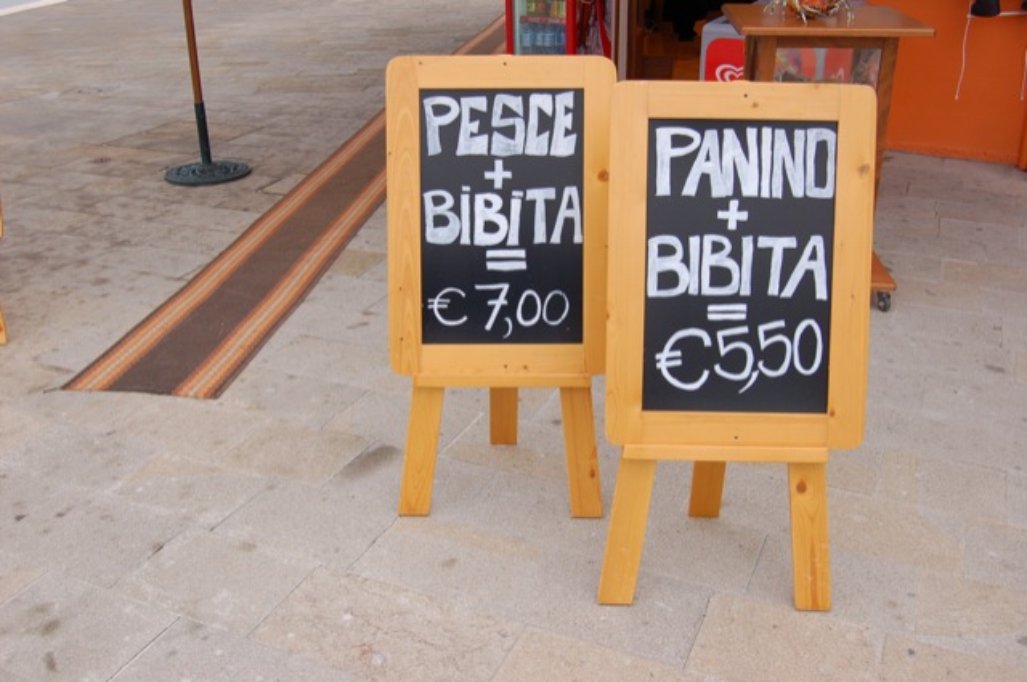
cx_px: 514
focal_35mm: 34
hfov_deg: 55.2
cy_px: 341
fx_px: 983
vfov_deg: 38.3
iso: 200
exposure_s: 1/125
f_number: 5.6
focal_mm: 23
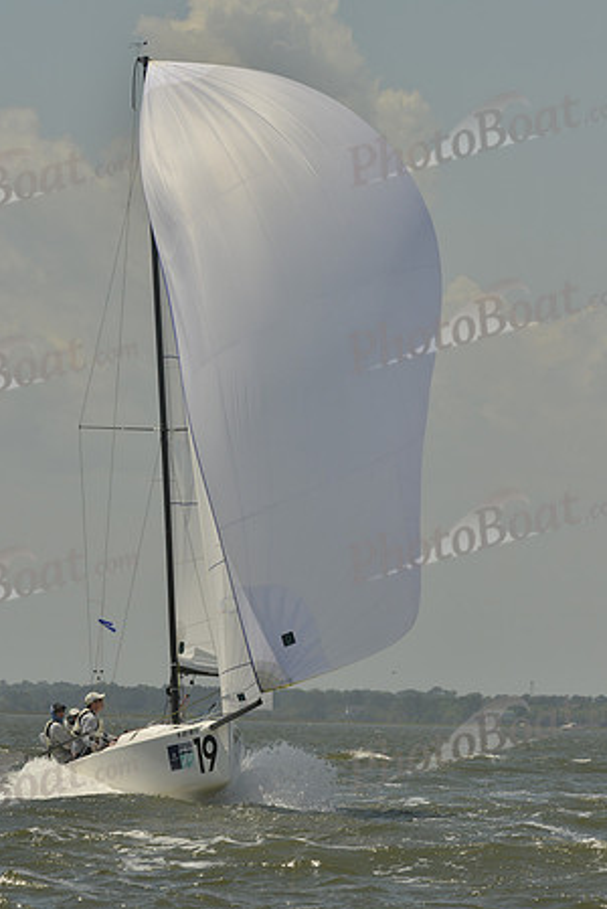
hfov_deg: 4.4
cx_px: 244
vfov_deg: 6.6
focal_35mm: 310
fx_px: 7828
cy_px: 456
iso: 280
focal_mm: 240
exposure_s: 1/1250
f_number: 11
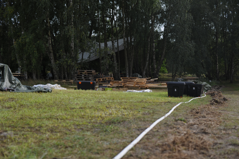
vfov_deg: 27.0
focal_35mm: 50
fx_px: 332
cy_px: 80
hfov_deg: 39.6
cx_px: 120
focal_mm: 50
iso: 200
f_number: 4
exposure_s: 1/1250
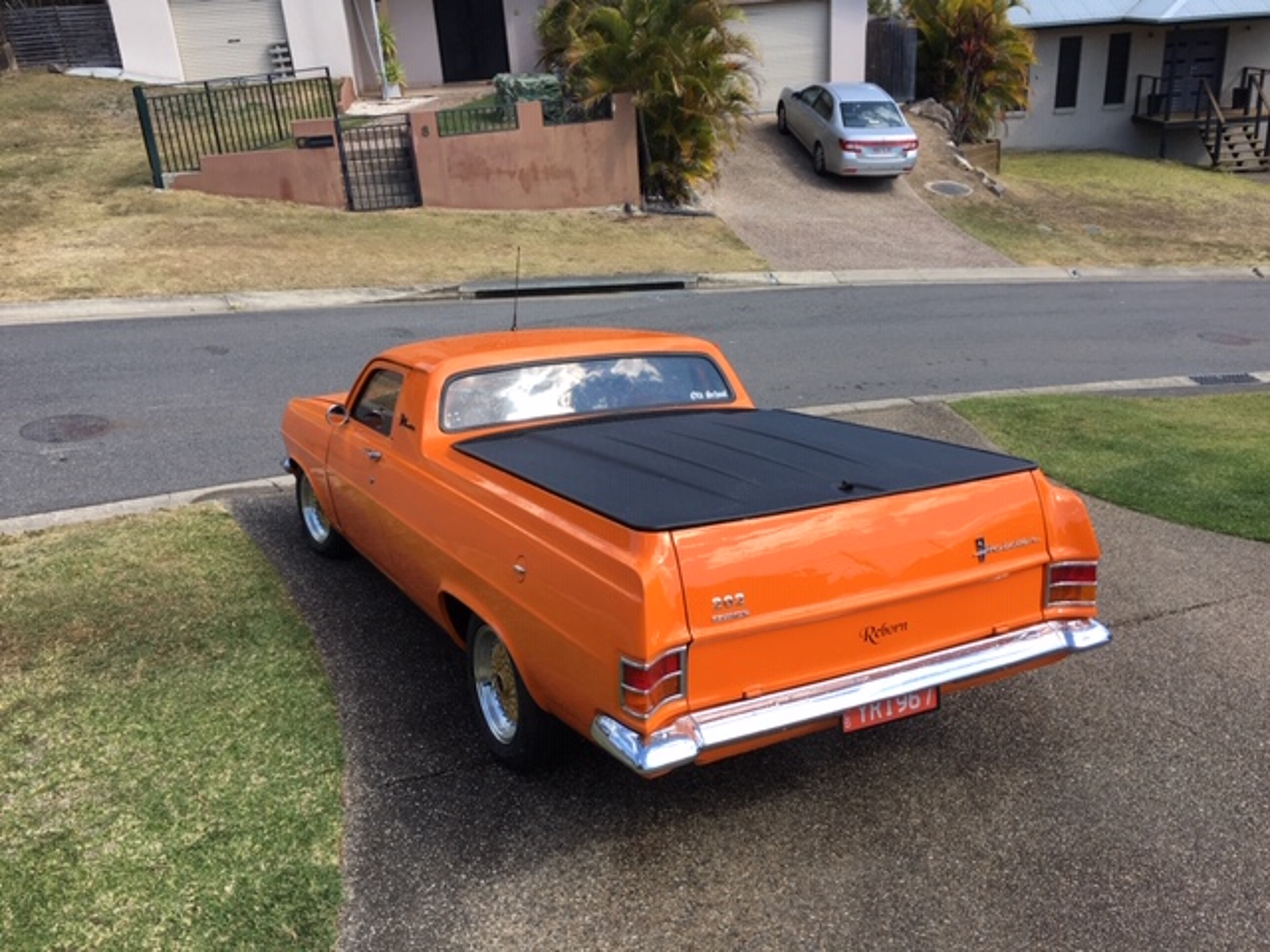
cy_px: 476
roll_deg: +4.6
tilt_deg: -22.6
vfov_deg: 48.2
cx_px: 635
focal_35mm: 29
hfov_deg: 61.7
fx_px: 1064
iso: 25
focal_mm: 4.15
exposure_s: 1/582
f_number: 2.2
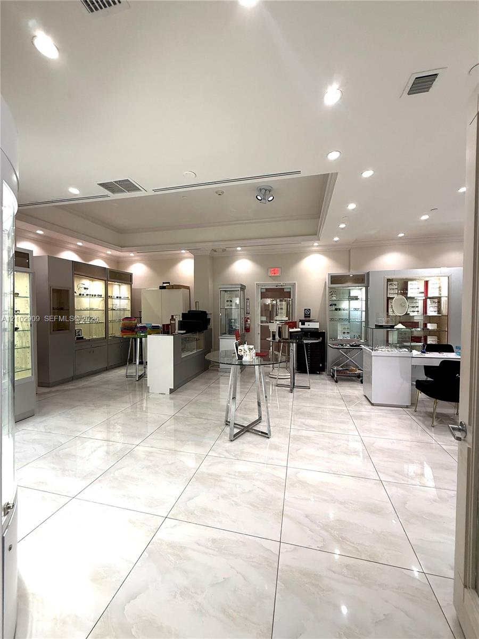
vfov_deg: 102.1
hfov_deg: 85.7
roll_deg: +0.5
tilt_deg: -1.1
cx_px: 240
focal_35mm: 14
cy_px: 320
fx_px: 258
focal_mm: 2.22
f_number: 2.2
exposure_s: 1/60
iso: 200
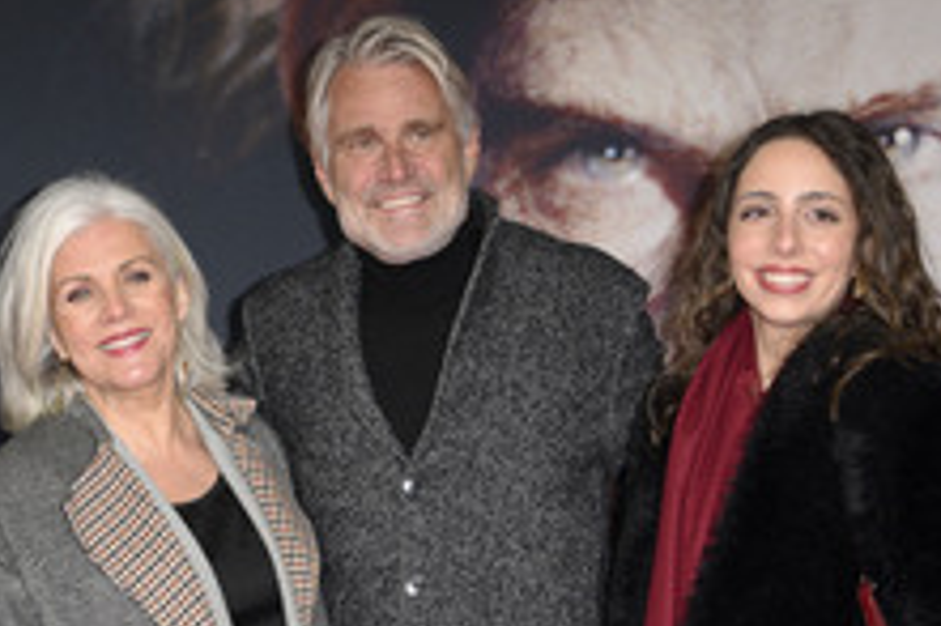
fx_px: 2925
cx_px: 300
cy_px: 592
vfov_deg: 12.1
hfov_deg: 18.2
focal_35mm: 112
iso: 1000
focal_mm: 55
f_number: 5.6
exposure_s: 1/250
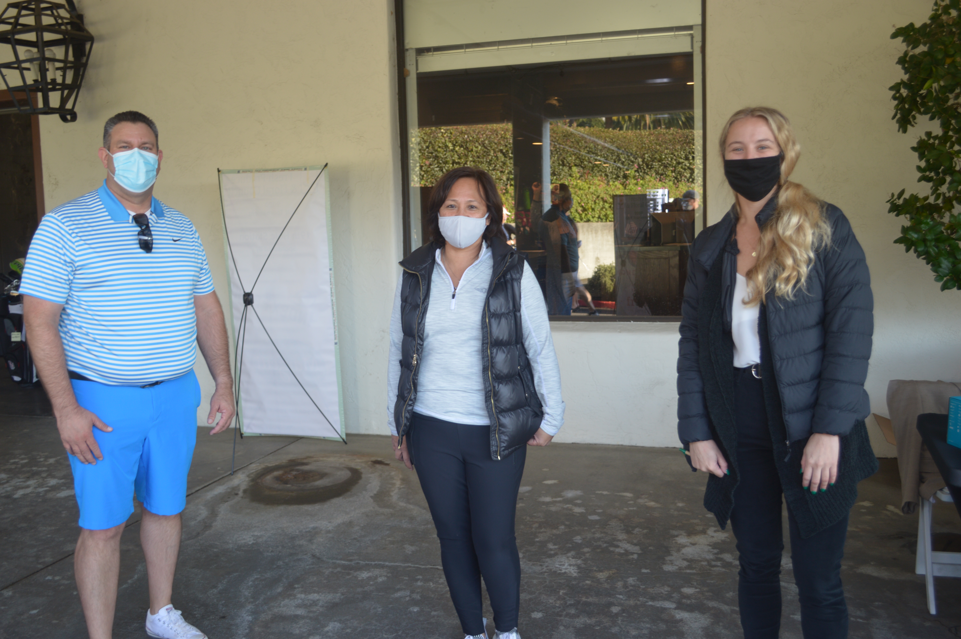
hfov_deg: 57.3
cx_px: 480
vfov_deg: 39.9
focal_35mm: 33
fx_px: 880
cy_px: 320
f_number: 4
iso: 100
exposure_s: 1/40
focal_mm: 22
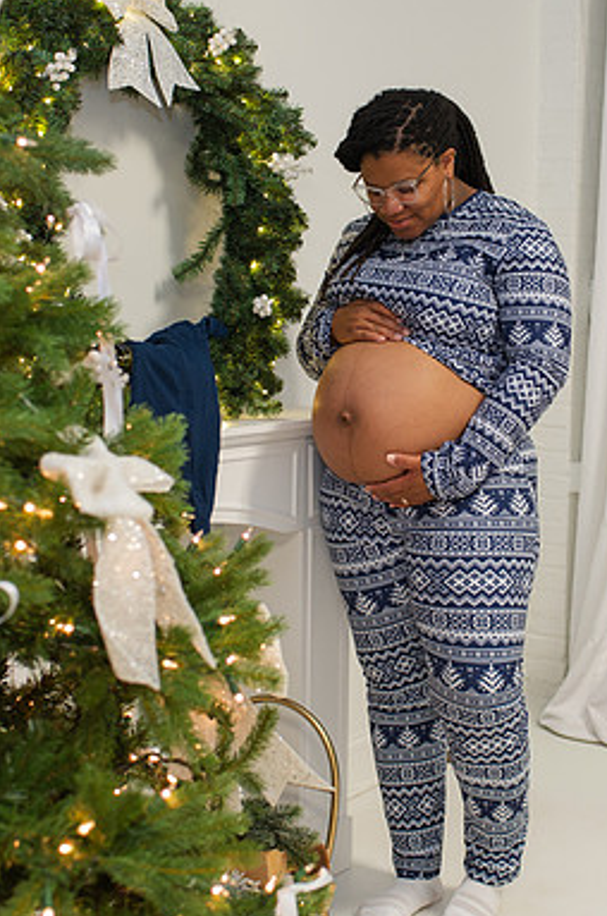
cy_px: 409
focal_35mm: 63
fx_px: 1599
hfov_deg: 21.5
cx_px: 376
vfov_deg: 31.9
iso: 1000
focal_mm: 35
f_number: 3.5
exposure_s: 1/200
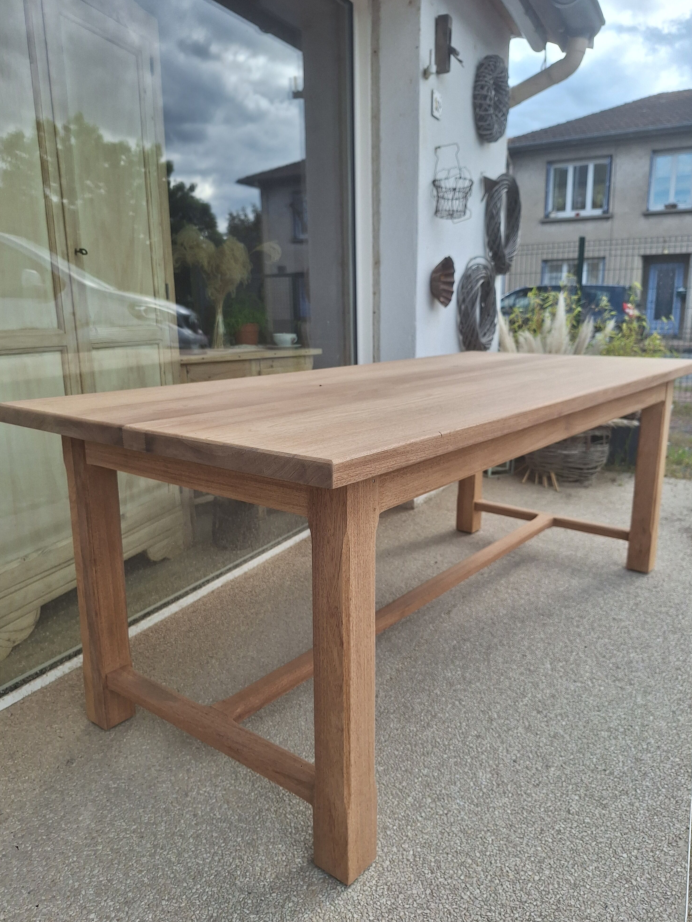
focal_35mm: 24
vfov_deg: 71.6
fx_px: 640
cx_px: 344
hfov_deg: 56.8
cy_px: 470
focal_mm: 5.54
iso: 40
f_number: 1.8
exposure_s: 1/1120
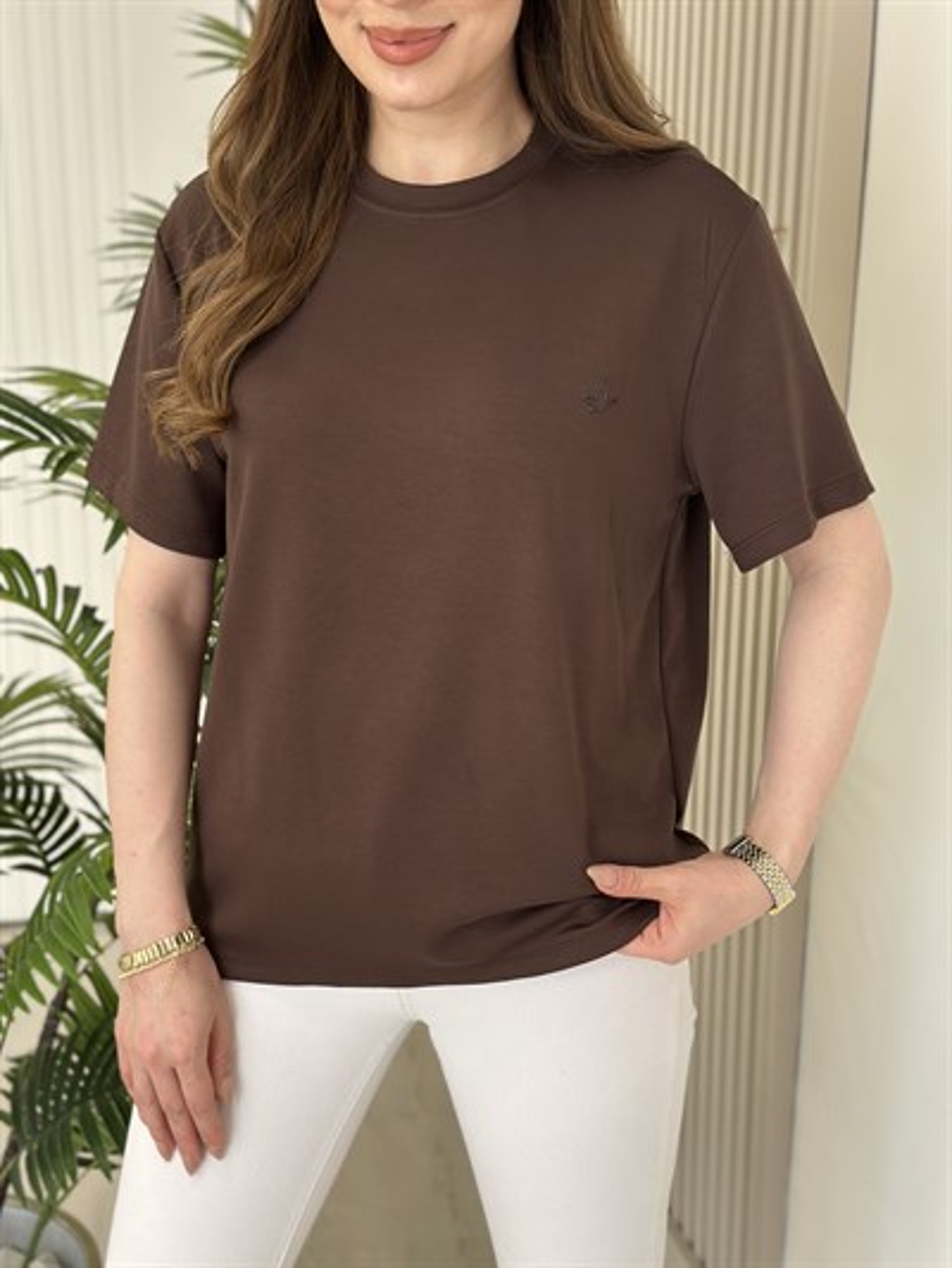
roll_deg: -2.0
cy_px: 634
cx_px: 476
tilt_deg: -12.3
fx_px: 1759
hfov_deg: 30.3
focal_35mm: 48
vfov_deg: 39.6
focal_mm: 6.86
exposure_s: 1/188
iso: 80
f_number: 1.78
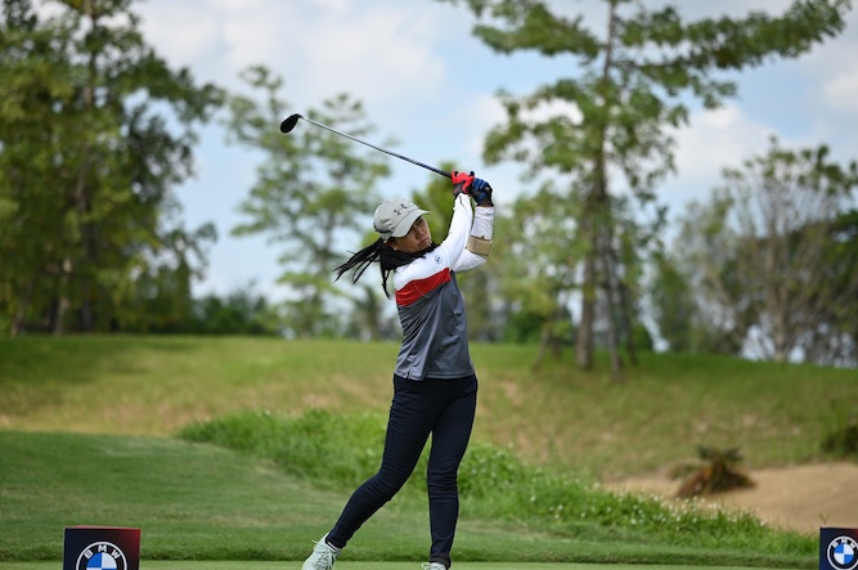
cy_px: 288
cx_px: 434
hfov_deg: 20.0
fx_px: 2428
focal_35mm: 102
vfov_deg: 13.4
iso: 100
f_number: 1.8
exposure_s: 1/4000
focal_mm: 85
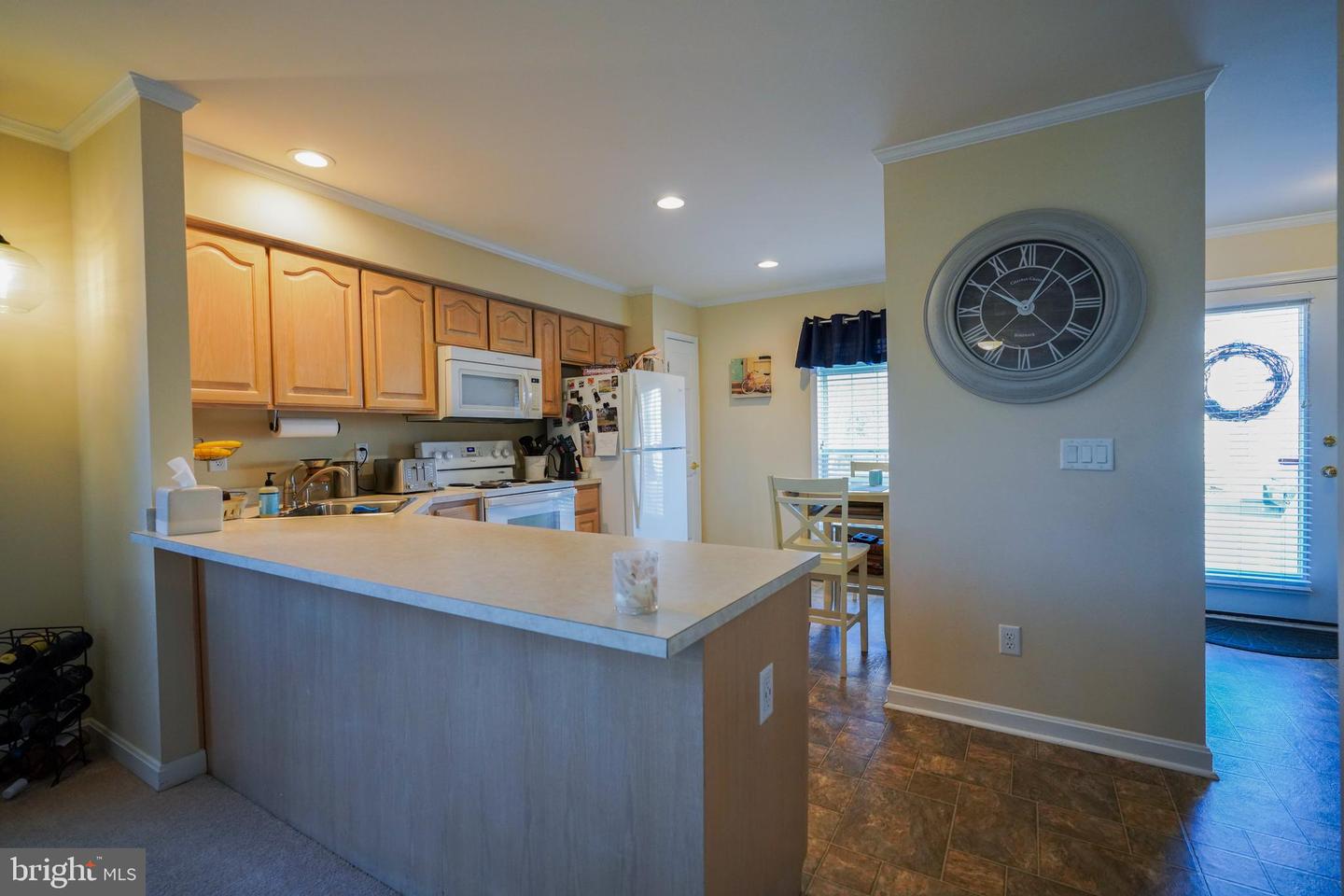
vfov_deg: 73.7
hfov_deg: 96.7
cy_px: 448
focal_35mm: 16
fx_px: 597
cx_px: 672
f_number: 4
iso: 1600
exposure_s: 1/160
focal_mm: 16
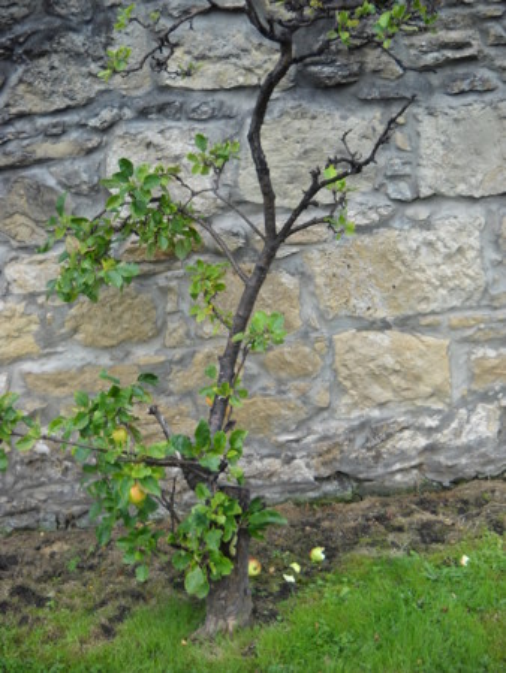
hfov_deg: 35.2
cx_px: 253
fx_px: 798
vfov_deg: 45.8
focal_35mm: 41
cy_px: 336
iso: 64
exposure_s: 1/96
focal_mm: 6.72
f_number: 3.1
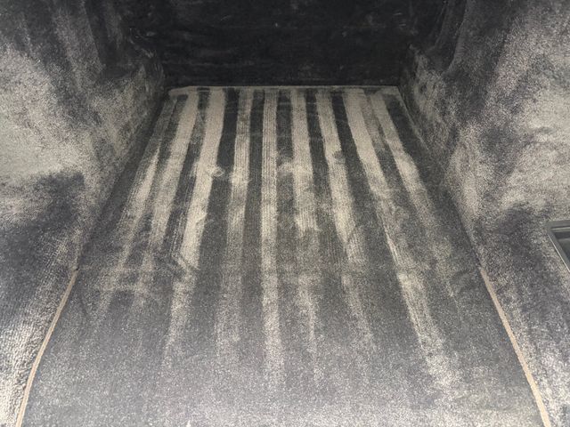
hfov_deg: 71.6
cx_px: 285
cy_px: 214
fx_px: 395
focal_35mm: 24
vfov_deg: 56.8
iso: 800
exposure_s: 1/30
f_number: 1.78
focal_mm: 6.76
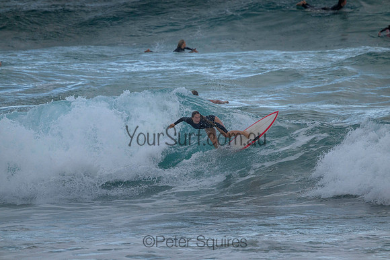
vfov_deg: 1.7
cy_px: 130
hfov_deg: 2.6
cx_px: 195
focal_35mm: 800
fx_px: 8668
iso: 1400
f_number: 11
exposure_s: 1/1600
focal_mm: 800
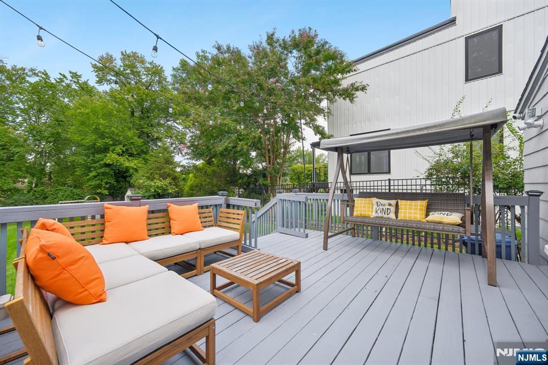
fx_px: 198
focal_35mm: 13
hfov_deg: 108.3
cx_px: 274
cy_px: 182
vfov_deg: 85.4
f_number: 5.6
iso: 250
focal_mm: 8.9
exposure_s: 1/80
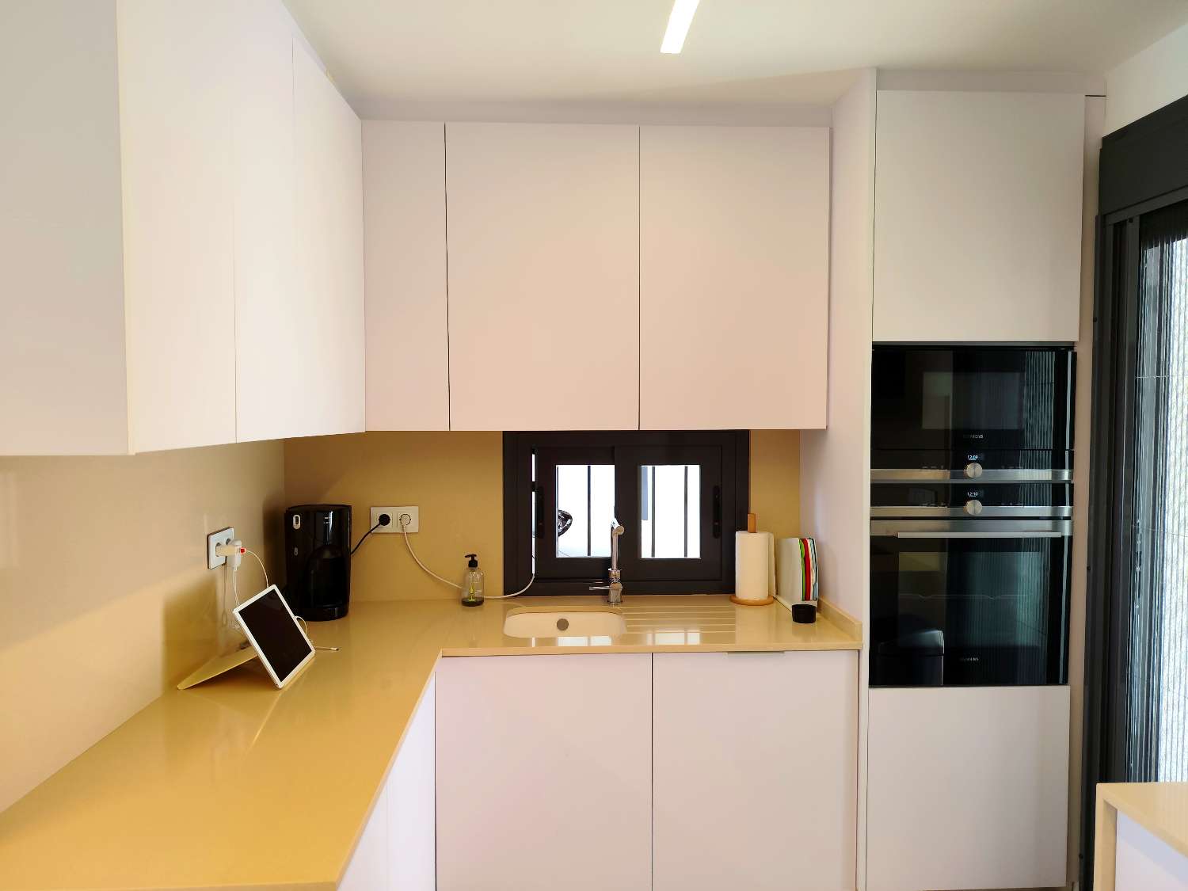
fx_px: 824
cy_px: 446
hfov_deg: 71.6
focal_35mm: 24
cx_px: 594
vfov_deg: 56.8
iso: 271
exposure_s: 1/100
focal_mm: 5.24
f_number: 1.7
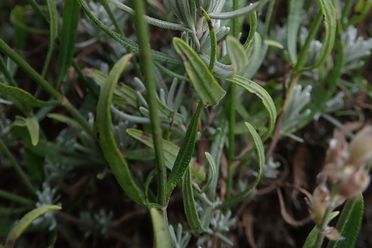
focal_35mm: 42
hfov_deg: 46.4
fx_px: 434
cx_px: 185
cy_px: 5
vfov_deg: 29.9
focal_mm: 5.5
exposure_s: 1/200
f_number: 2.3
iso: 100
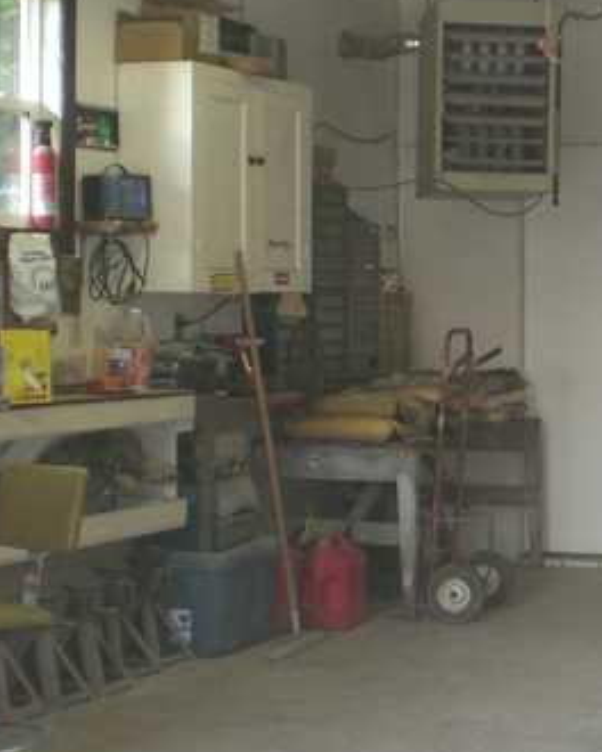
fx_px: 2004
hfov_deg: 16.6
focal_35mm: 90
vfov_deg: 21.2
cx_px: 634
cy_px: 449
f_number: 3.1
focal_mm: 6.3
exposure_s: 1/60
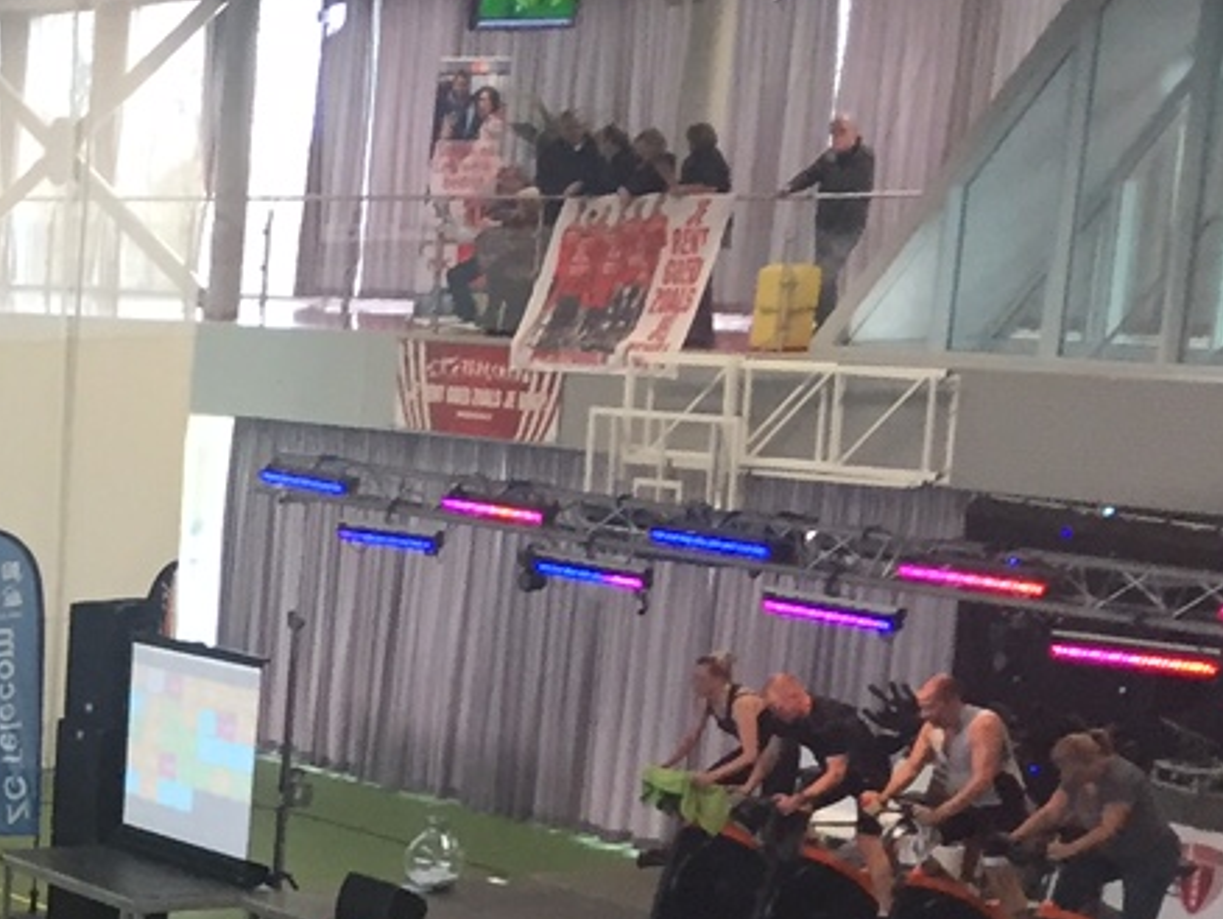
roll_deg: +0.8
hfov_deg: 15.5
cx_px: -1028
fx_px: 3818
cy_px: 1263
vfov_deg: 13.2
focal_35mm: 108
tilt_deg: -15.6
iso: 64
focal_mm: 4.15
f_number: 2.2
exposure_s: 1/33
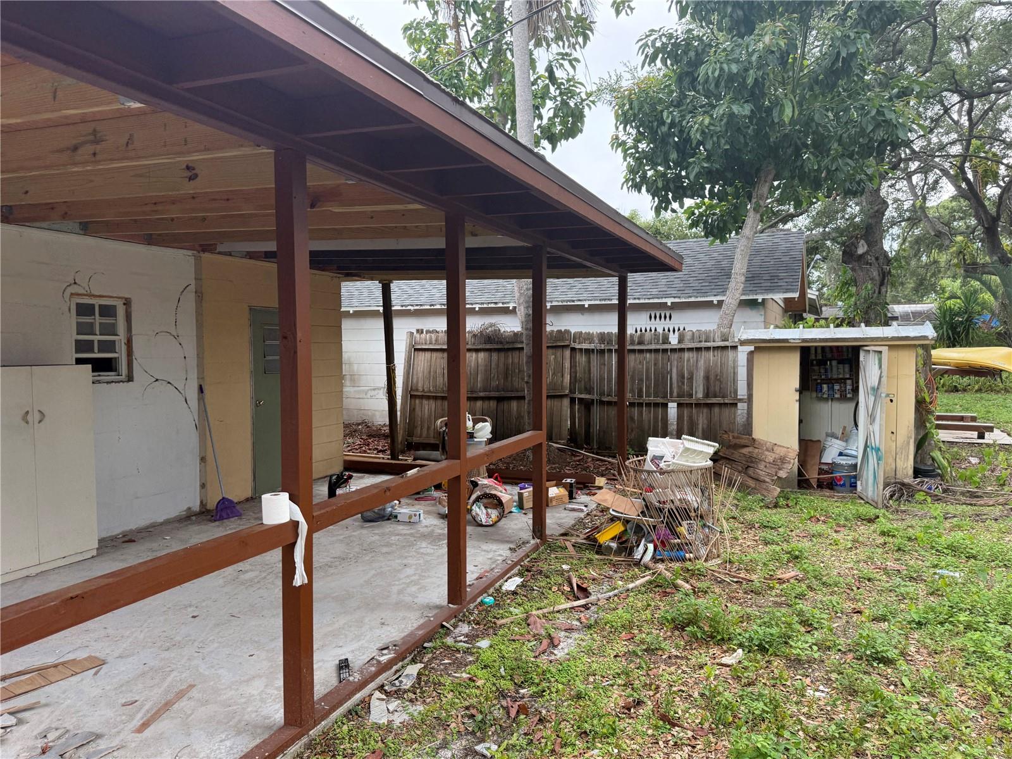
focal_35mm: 24
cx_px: 506
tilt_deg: -0.6
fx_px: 702
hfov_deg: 71.6
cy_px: 380
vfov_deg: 56.8
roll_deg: +2.1
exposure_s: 1/788
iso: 100
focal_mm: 6.76
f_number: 1.78
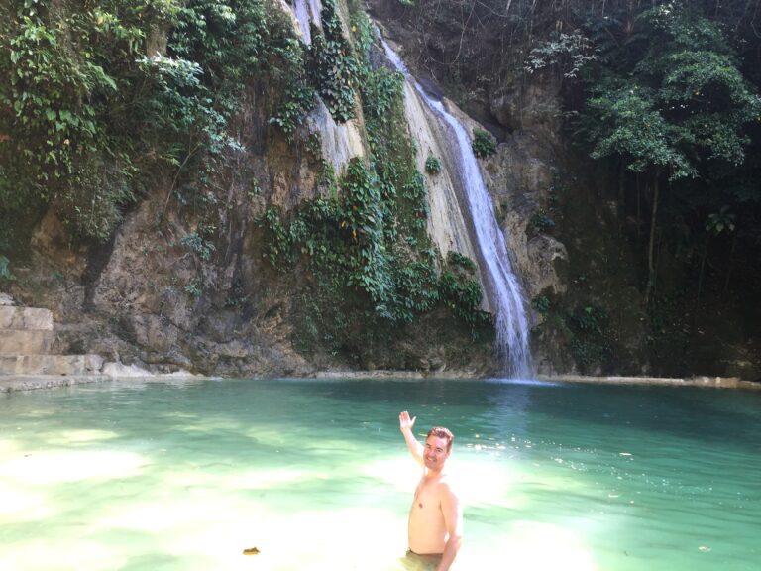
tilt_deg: +4.5
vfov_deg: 48.2
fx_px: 638
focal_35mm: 29
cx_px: 380
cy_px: 286
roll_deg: -3.5
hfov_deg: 61.7
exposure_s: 1/60
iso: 40
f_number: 2.2
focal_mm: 4.15
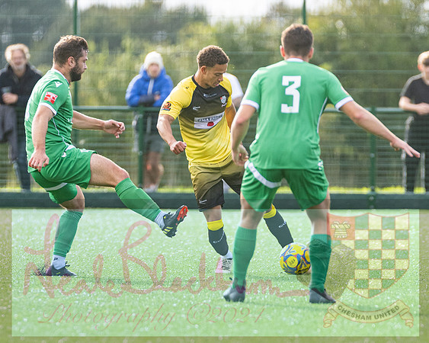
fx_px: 8243
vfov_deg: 2.4
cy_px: 207
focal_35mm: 649
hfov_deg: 3.0
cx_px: 185
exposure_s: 1/1250
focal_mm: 270
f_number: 4
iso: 400
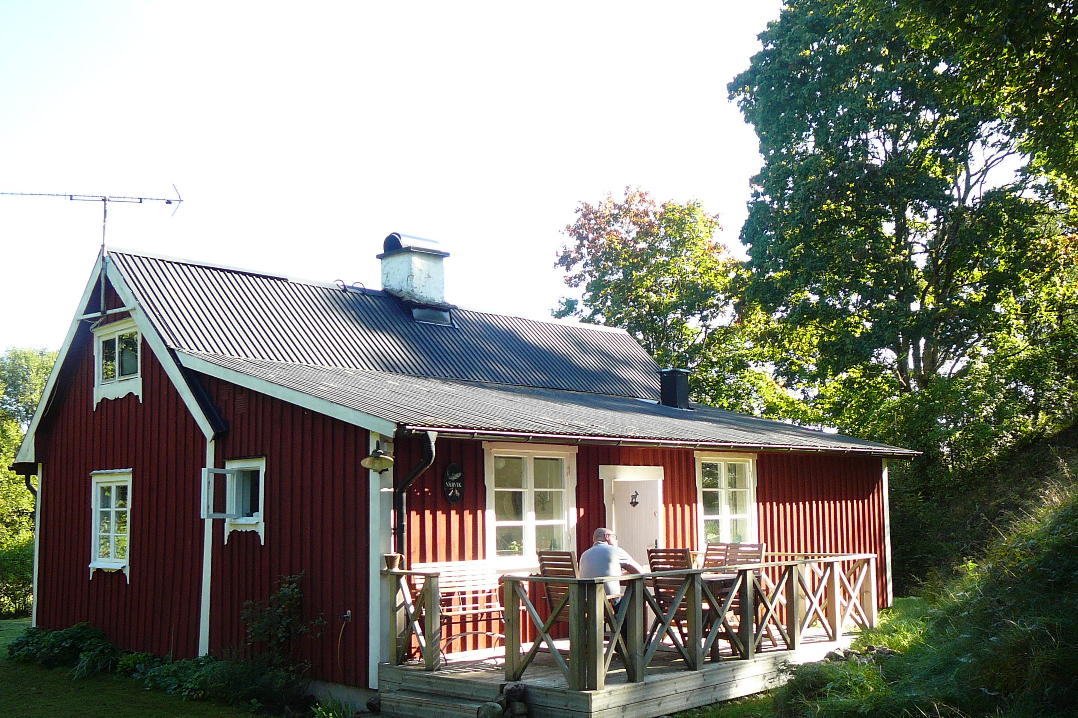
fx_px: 1108
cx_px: 537
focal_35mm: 37
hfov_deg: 51.9
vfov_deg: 35.9
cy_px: 404
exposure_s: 1/160
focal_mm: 5.2
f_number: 2.8
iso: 80
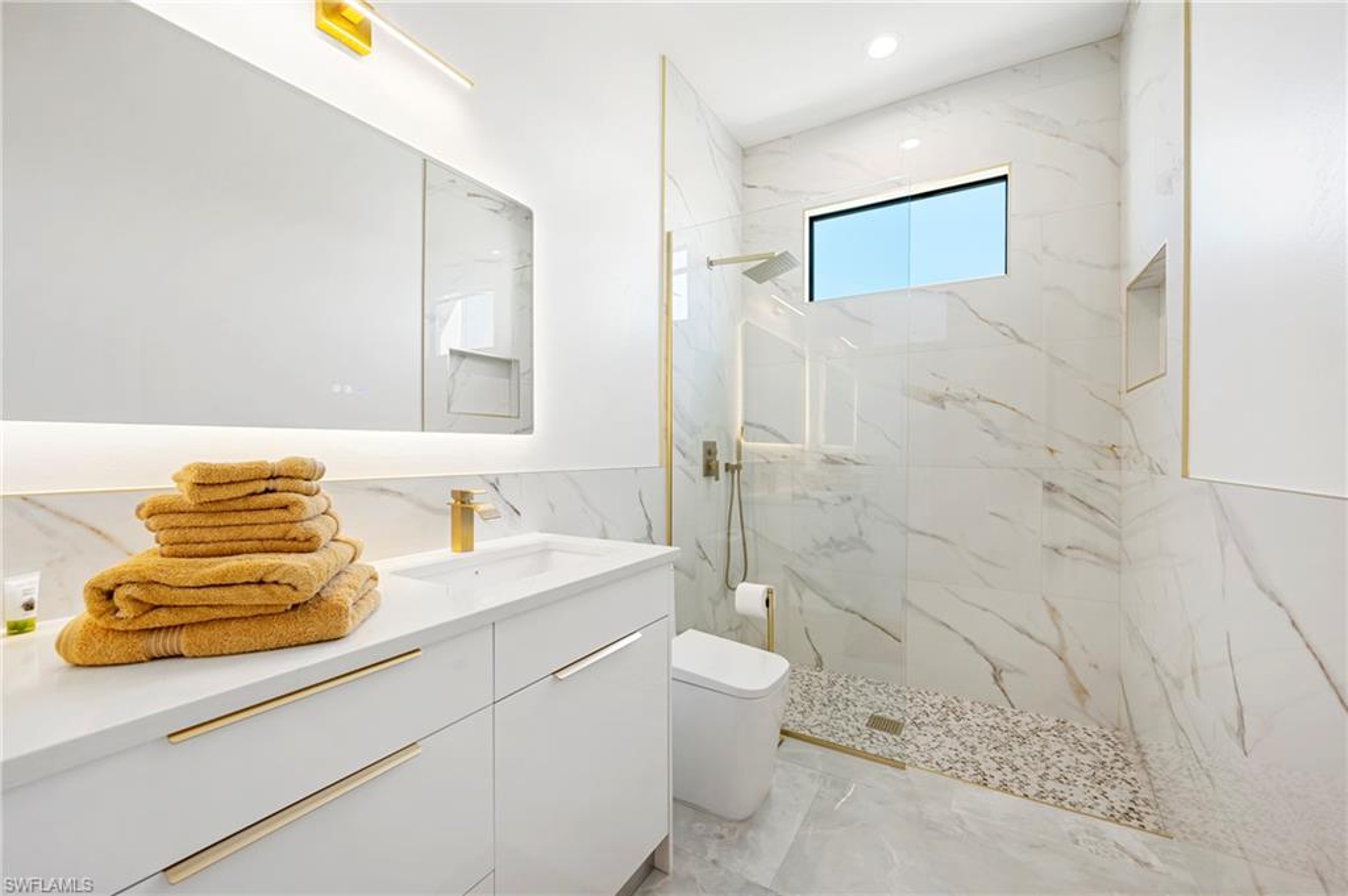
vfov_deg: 81.1
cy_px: 448
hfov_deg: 104.3
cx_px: 674
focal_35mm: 14
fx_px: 524
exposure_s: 1/3
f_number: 8
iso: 100
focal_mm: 14
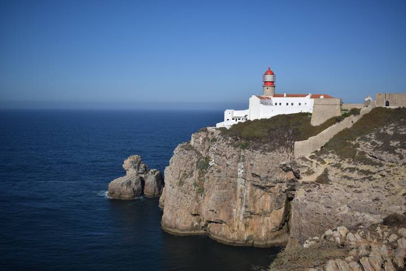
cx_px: 203
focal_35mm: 36
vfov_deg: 36.9
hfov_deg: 53.1
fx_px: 406
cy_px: 136
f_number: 4
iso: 100
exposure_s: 1/2500
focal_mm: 24
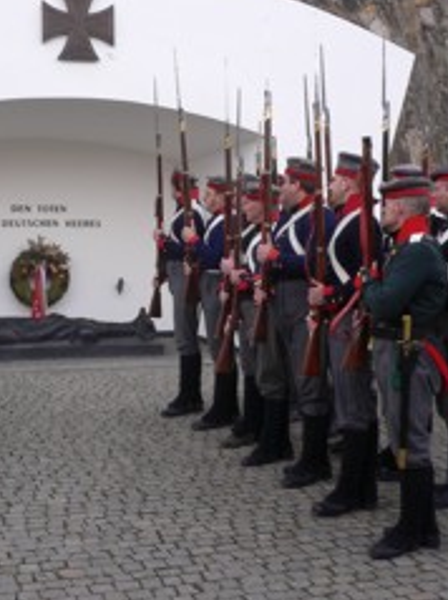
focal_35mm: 53
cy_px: 272
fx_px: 916
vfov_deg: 36.2
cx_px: 143
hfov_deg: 27.3
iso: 80
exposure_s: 1/125
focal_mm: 5.8
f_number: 2.8
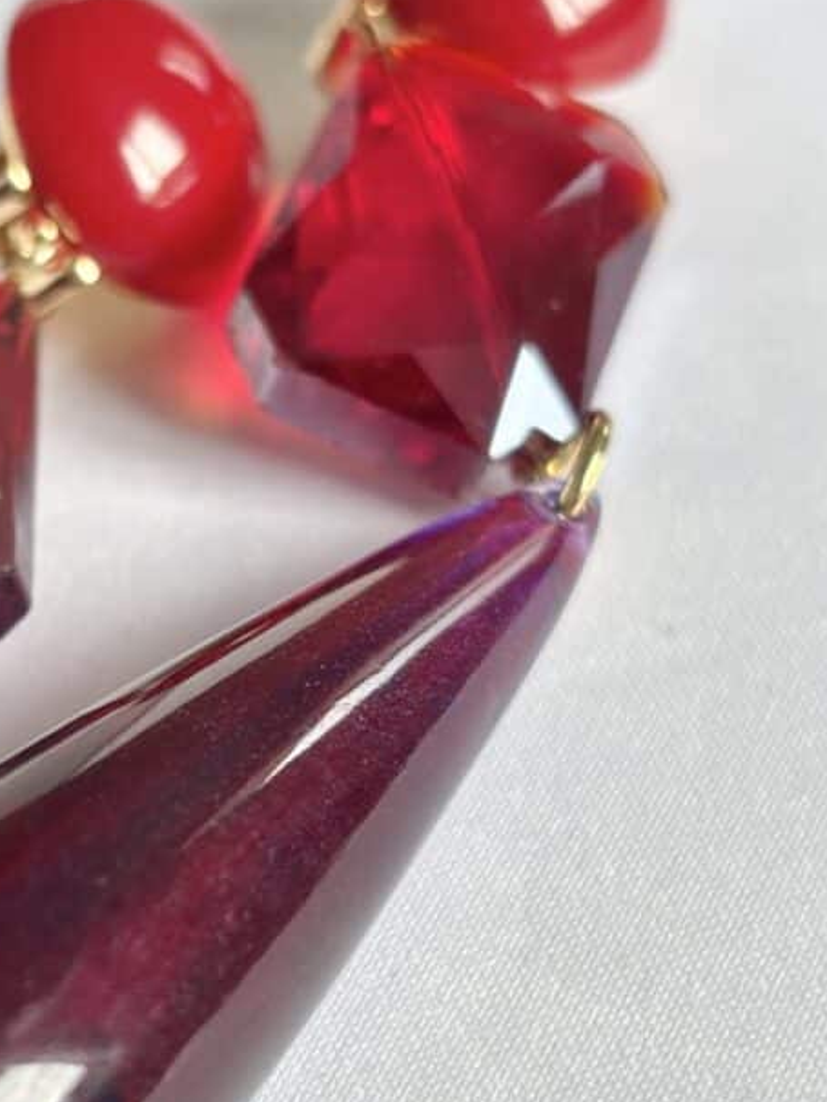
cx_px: 204
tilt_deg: -46.4
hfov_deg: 16.7
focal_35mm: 88
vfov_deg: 22.2
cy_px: 659
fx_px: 2802
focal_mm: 5.96
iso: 40
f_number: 1.6
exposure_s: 1/140
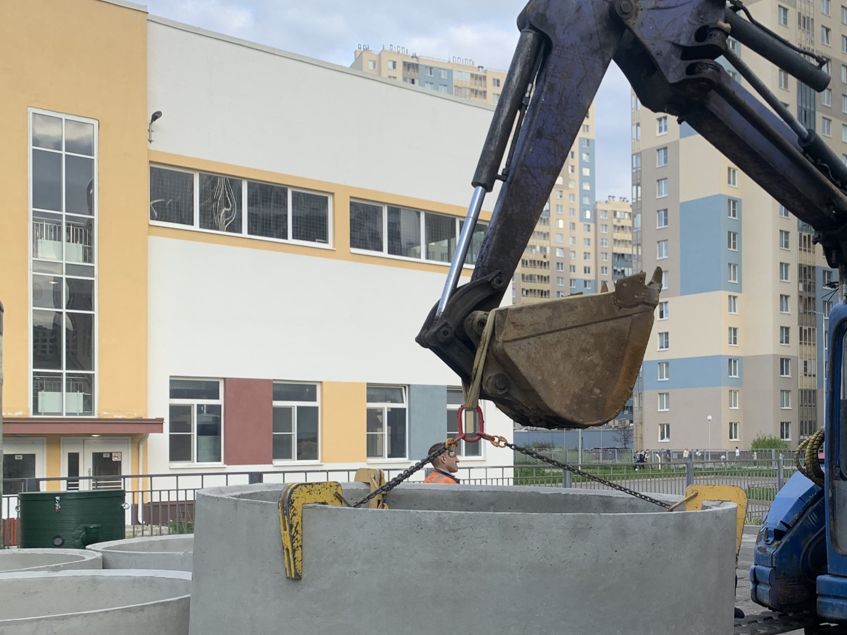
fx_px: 1052
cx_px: 620
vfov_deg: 33.3
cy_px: 417
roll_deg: +0.2
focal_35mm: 43
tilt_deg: +1.8
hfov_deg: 42.7
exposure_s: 1/567
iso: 25
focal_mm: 4.25
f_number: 1.8
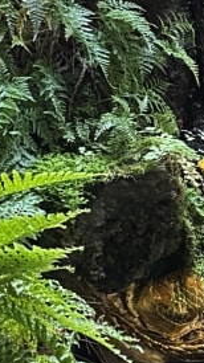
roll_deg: -2.9
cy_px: 25
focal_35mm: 127
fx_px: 1222
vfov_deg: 16.6
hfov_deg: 9.5
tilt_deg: -7.8
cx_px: 219
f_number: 1.78
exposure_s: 1/60
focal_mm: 6.76
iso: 320
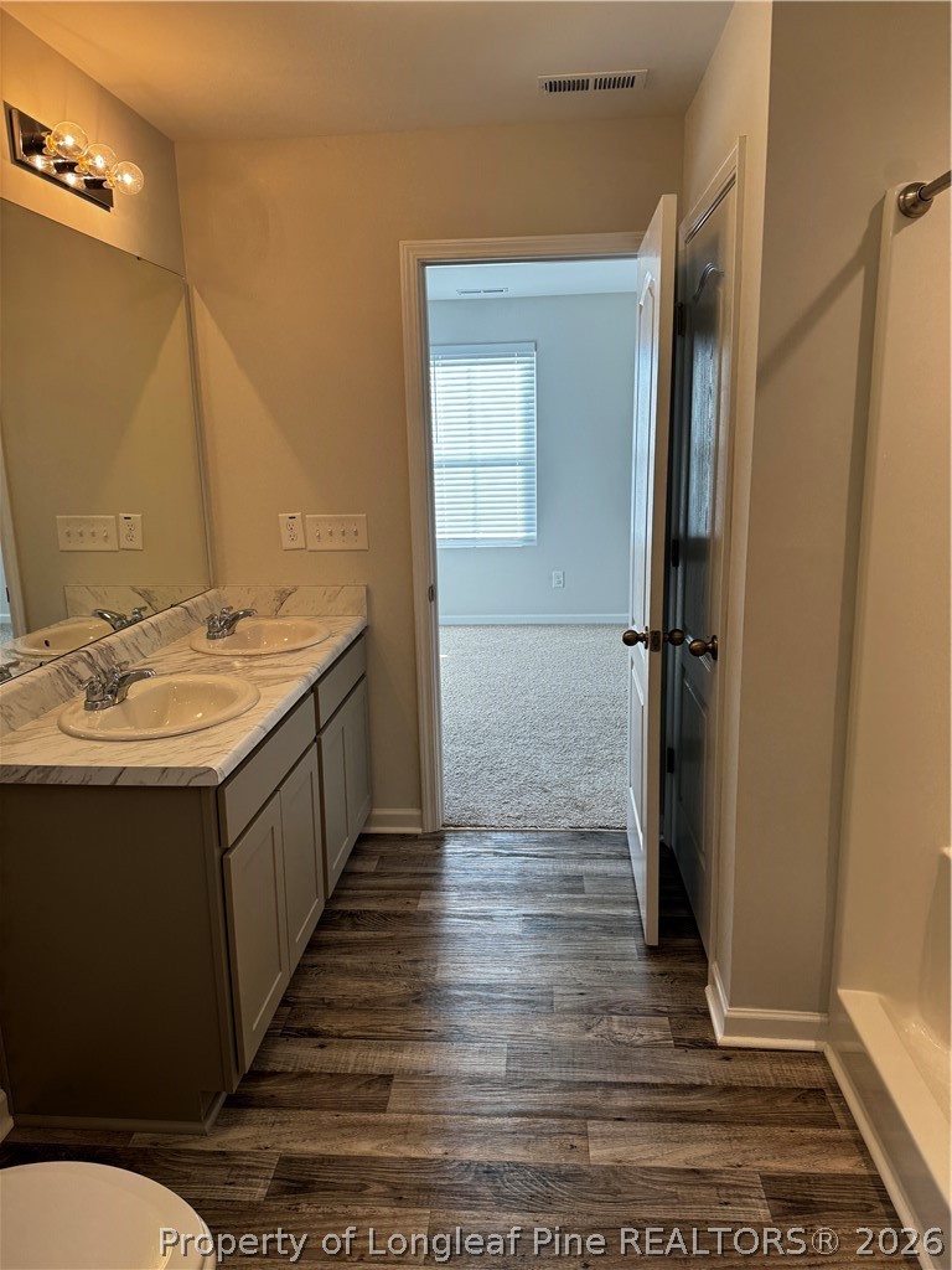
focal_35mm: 24
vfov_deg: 71.6
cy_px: 635
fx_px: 880
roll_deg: +1.6
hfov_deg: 56.8
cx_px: 476
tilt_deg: -12.2
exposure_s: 1/120
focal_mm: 6.86
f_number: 1.78
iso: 64
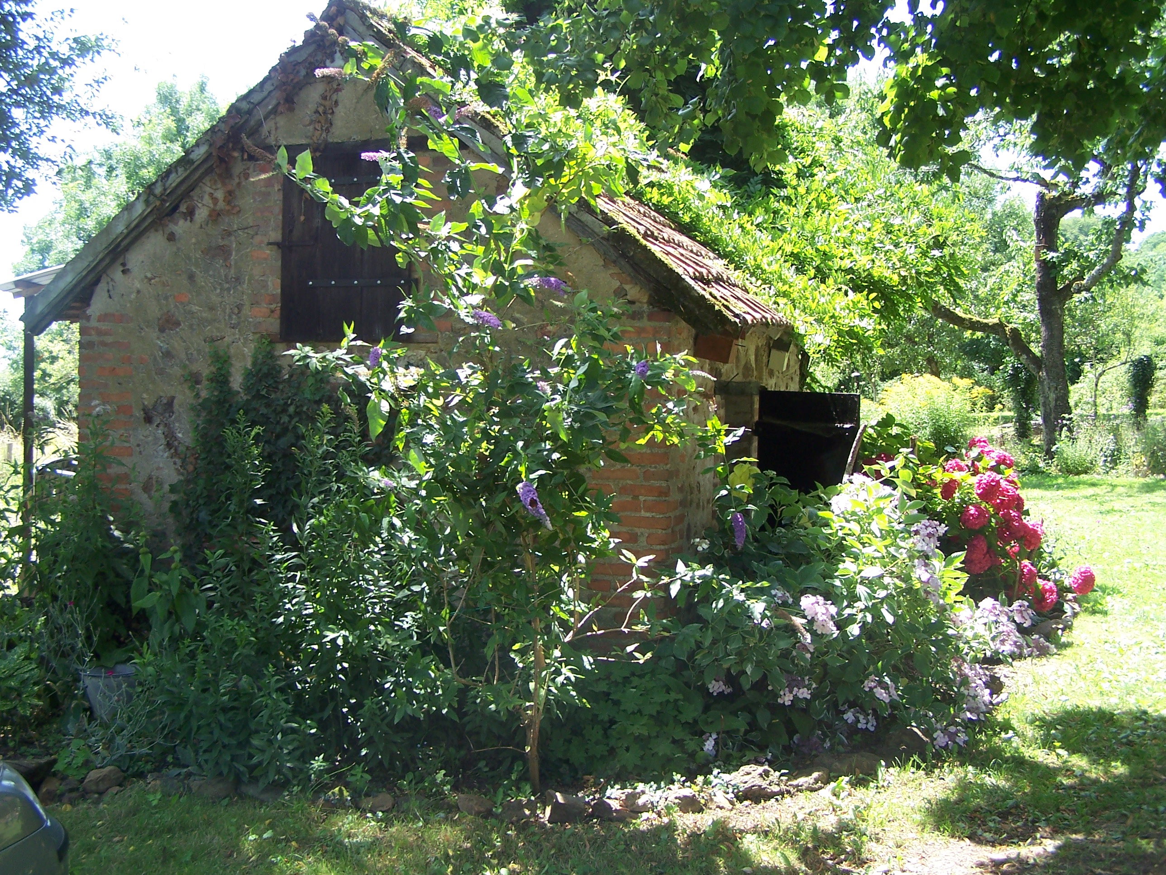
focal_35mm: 38
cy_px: 438
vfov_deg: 37.7
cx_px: 583
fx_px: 1280
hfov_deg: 49.0
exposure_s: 1/180
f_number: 2.8
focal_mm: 6.3
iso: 80
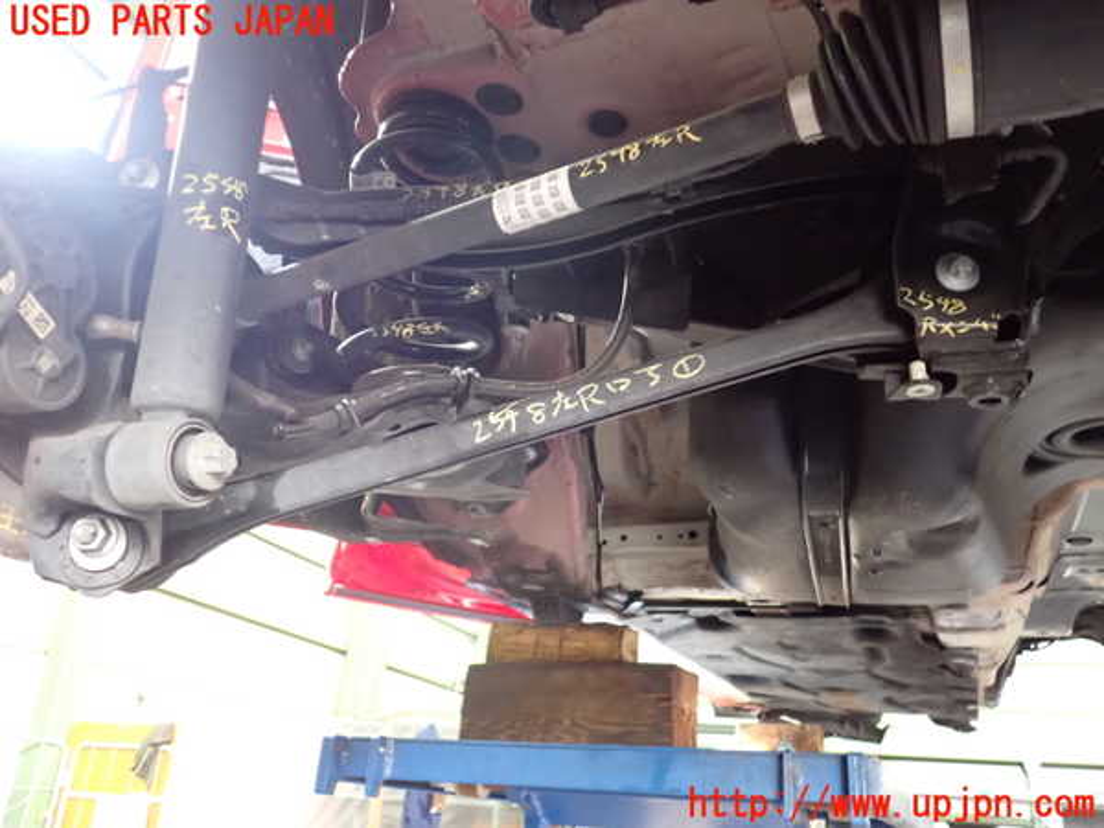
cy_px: 414
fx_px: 957
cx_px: 552
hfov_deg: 60.0
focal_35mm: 30
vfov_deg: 46.8
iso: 1250
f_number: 2.3
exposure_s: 1/50
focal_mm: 5.4
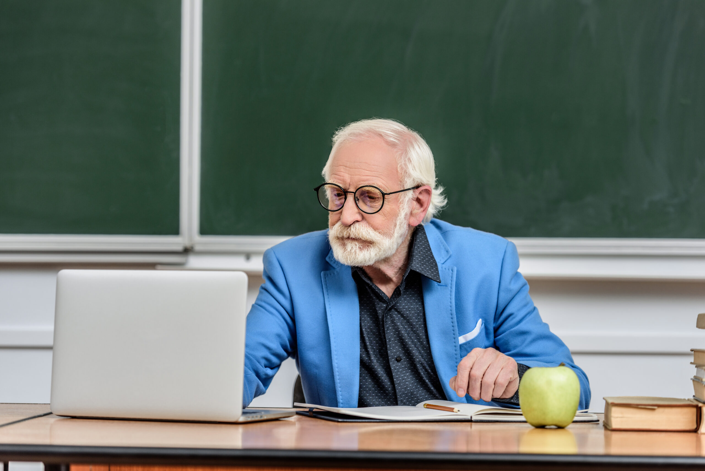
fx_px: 2351
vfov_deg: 11.4
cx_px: 352
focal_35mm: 120
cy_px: 236
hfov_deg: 17.1
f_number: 3.5
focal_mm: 120
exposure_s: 1/160
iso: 125
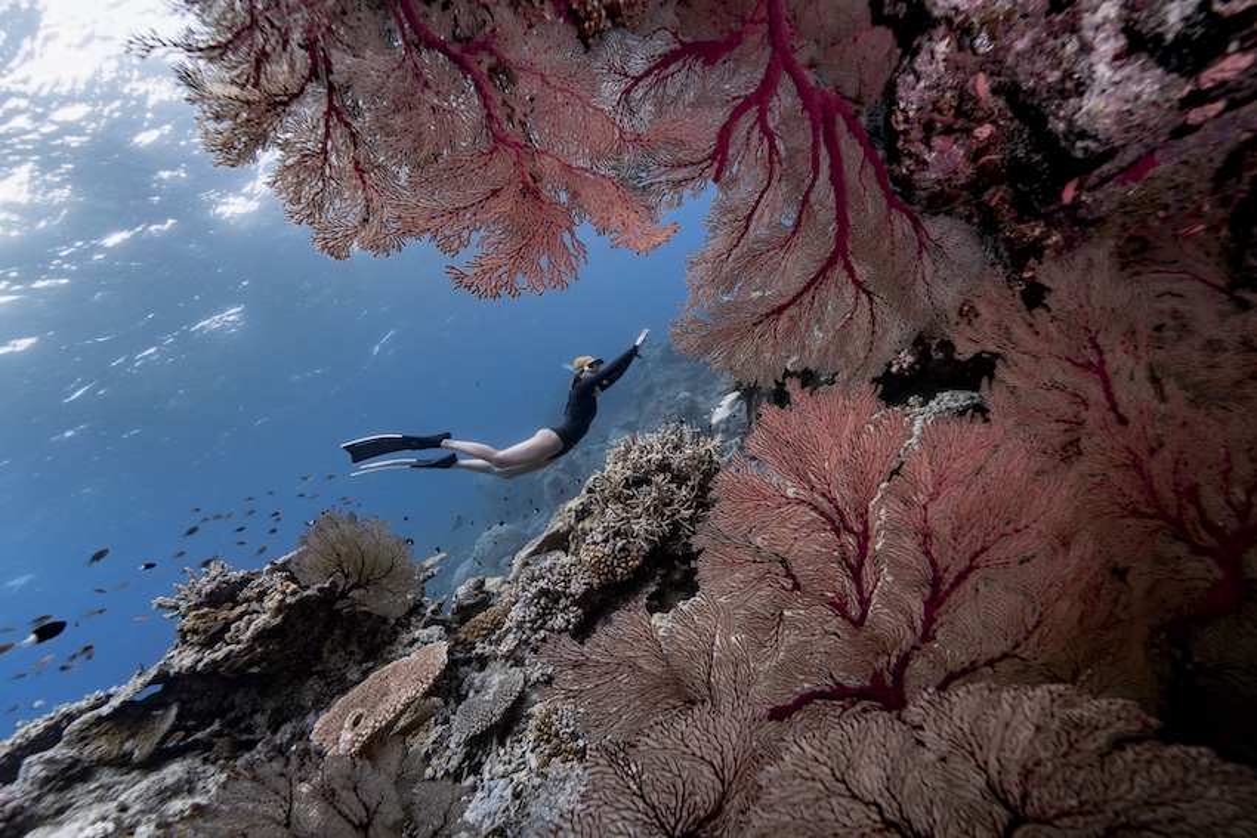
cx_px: 628
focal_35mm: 14
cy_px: 419
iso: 400
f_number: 6.3
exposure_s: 1/200
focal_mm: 14
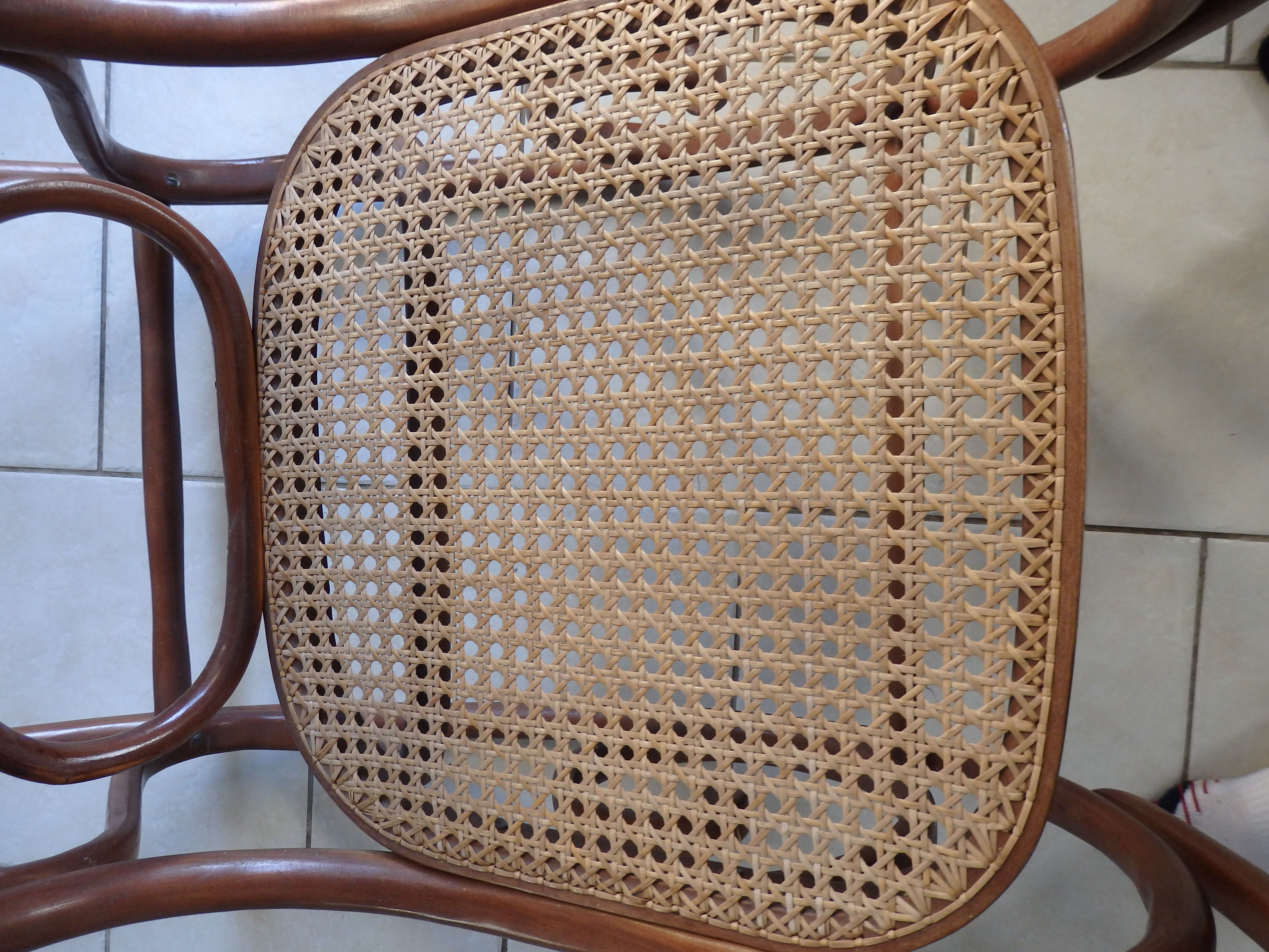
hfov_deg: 69.4
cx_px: 634
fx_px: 916
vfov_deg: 54.9
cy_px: 476
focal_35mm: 25
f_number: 3
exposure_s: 1/30
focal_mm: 4.5
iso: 250
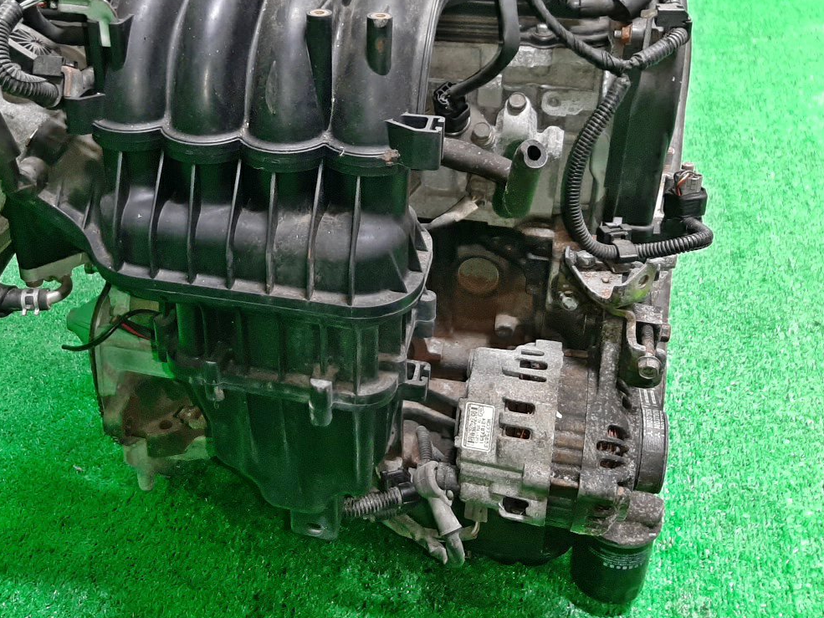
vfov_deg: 37.3
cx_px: 271
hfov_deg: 48.1
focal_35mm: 38
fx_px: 905
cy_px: 206
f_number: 1.7
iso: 172
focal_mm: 3.93
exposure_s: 1/25
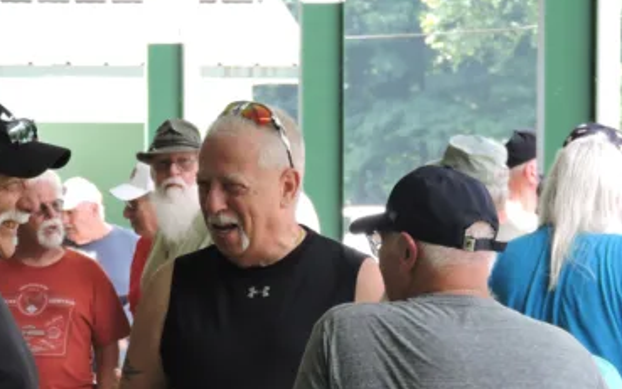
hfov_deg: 5.5
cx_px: 368
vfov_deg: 3.4
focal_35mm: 383
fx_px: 6495
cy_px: 288
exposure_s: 1/125
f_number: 4.6
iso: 320
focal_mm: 35.7
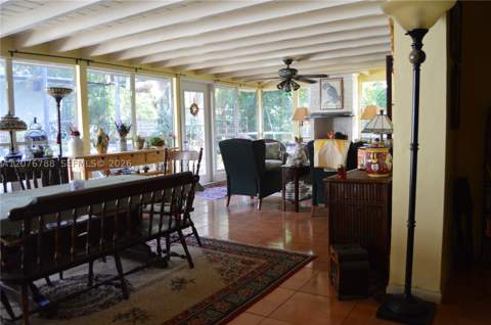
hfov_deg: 67.5
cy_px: 162
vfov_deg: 47.7
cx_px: 246
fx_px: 368
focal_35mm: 27
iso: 1000
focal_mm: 18
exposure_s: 1/60
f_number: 3.5
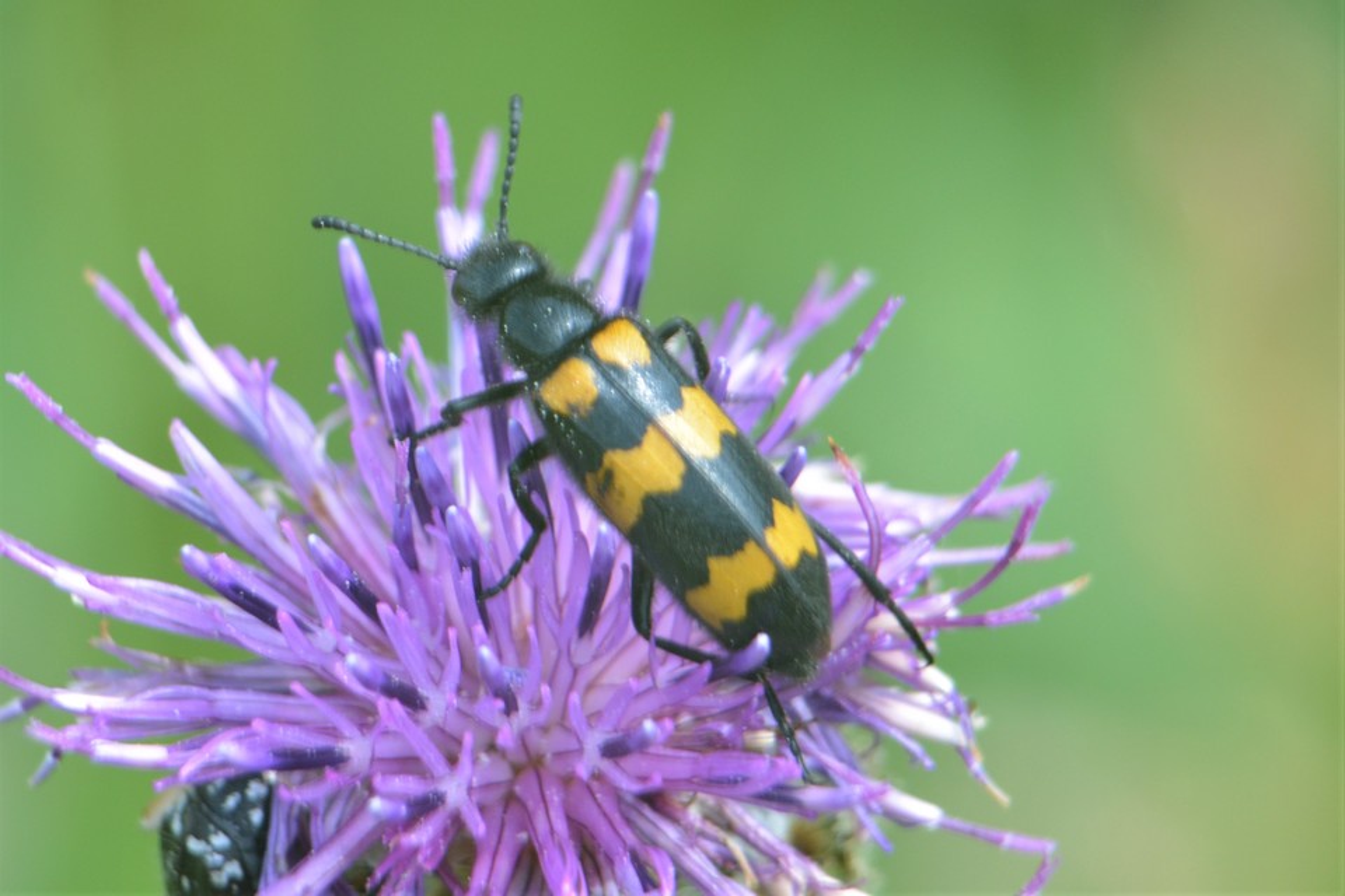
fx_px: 13449
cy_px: 448
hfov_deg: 5.7
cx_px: 672
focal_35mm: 360
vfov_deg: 3.8
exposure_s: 1/125
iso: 400
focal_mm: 240
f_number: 7.1
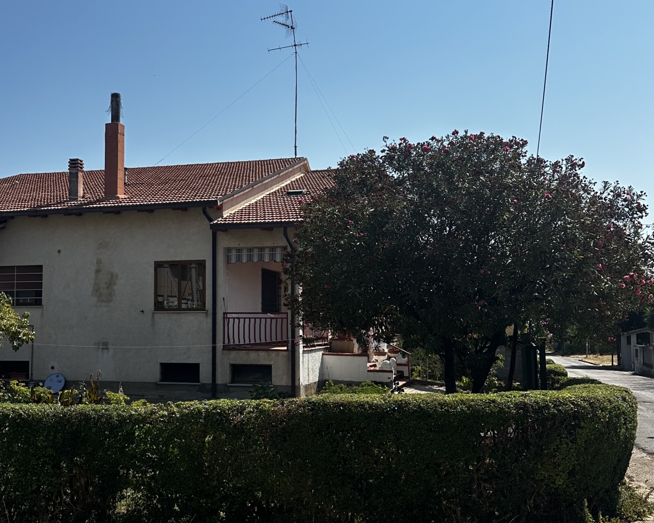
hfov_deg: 43.4
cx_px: 232
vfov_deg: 35.7
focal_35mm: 42
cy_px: 270
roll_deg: -0.3
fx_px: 813
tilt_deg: +4.8
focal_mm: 6.86
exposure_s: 1/7042
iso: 80
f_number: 1.78
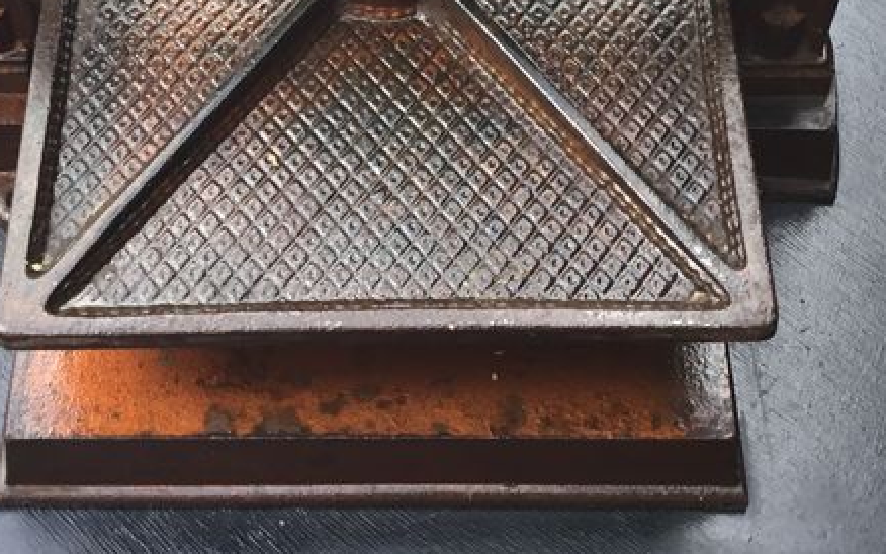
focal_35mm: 75
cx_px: 433
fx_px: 1811
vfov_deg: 16.4
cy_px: -170
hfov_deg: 27.5
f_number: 2.4
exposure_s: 1/100
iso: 25
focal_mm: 3.3
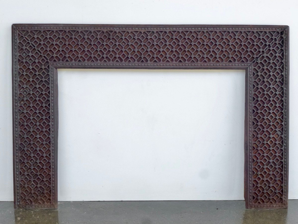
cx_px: 149
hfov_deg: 29.8
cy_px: 112
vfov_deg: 22.6
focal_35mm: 65
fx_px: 560
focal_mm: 11.7
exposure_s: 1/80
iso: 320
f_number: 4.6
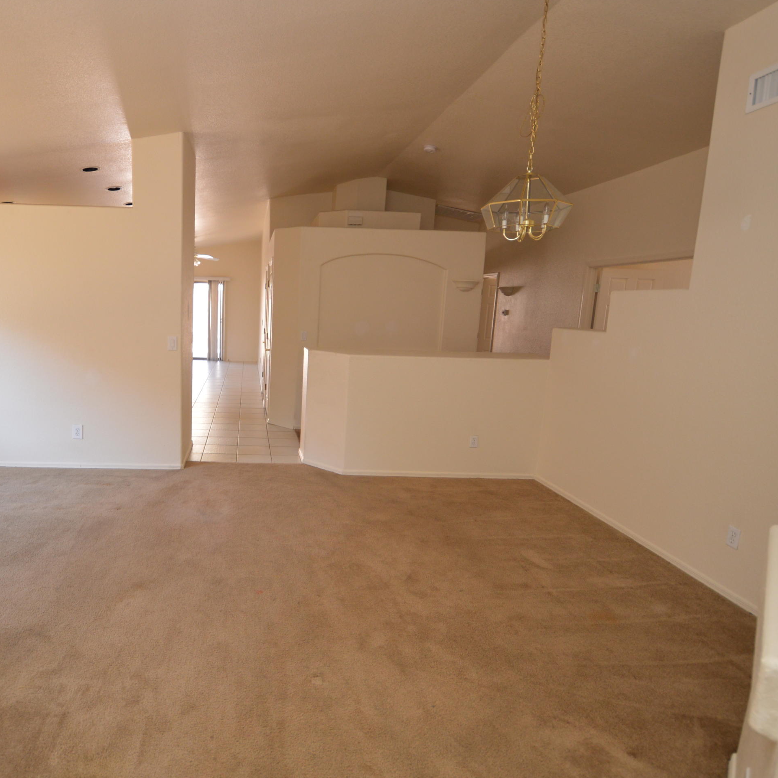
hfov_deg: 72.5
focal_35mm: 20
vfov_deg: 74.8
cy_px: 391
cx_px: 257
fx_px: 509
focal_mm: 10
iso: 400
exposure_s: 1/60
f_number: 3.5
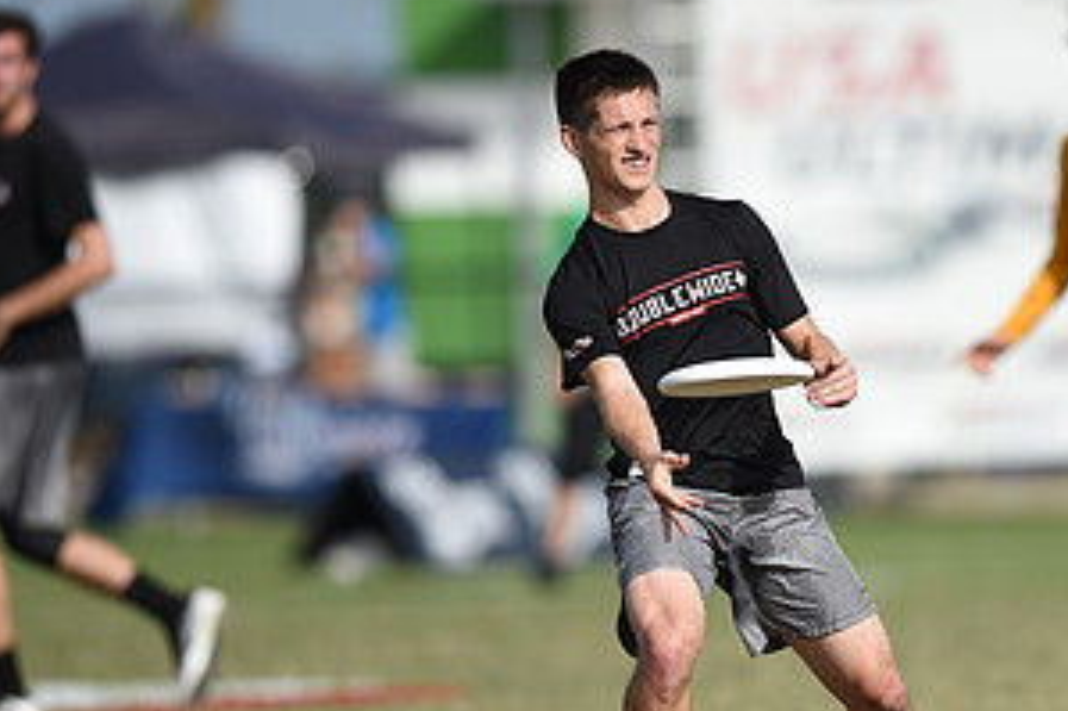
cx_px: 857
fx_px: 22978
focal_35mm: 775
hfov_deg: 2.7
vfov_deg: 1.8
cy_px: 404
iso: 100
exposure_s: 1/2500
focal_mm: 400
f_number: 3.2
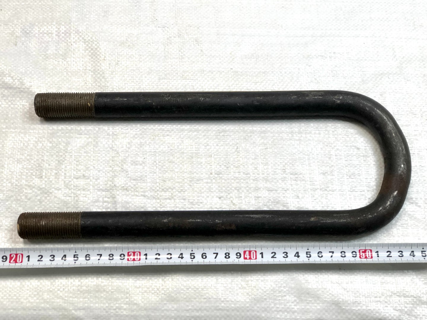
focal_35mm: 57
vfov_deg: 25.7
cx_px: 214
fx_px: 703
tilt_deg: -69.7
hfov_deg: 33.8
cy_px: 160
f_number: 2.8
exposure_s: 1/100
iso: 100
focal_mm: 6.6
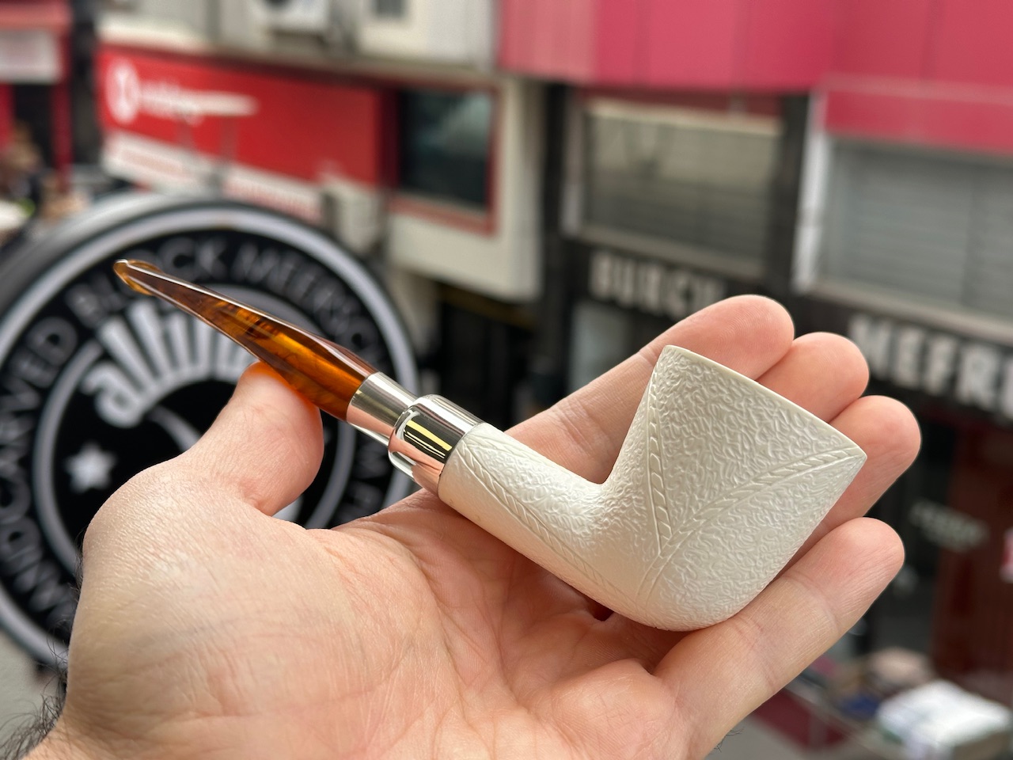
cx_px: 506
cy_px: 380
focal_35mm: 48
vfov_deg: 30.3
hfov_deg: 39.7
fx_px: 1405
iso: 64
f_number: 1.78
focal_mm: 6.86
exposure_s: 1/971
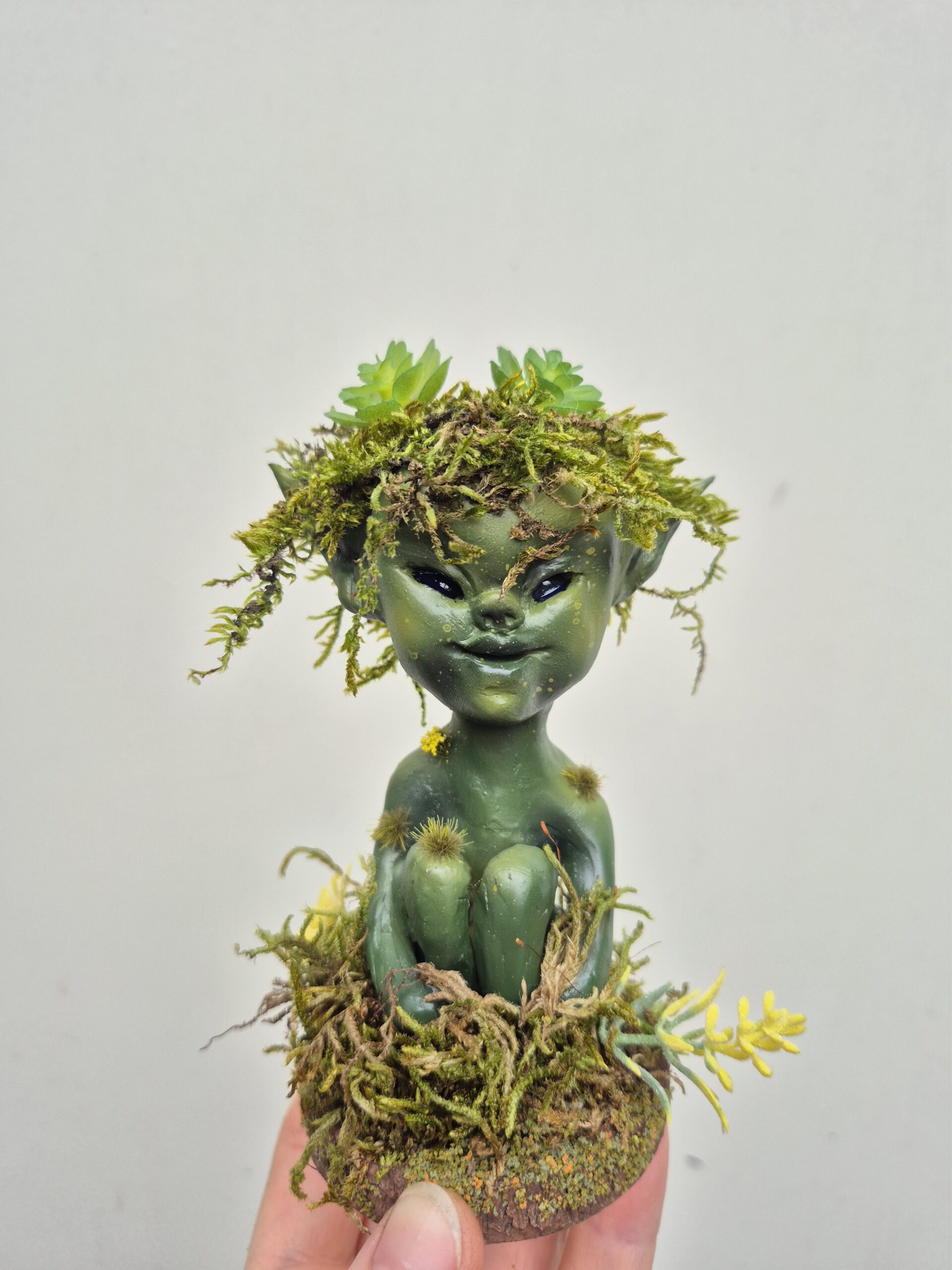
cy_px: 635
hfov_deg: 58.9
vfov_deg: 73.9
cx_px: 476
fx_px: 843
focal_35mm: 23
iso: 25
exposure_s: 1/340
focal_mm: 5.4
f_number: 1.8
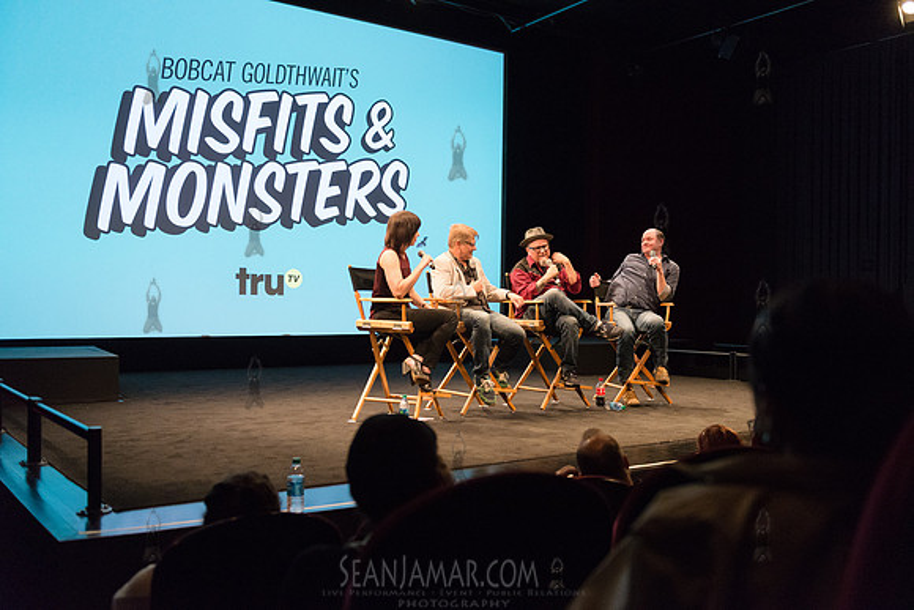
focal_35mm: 34
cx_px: 457
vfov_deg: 38.9
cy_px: 305
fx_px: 863
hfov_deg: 55.8
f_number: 3.2
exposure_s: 1/200
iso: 4000
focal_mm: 34
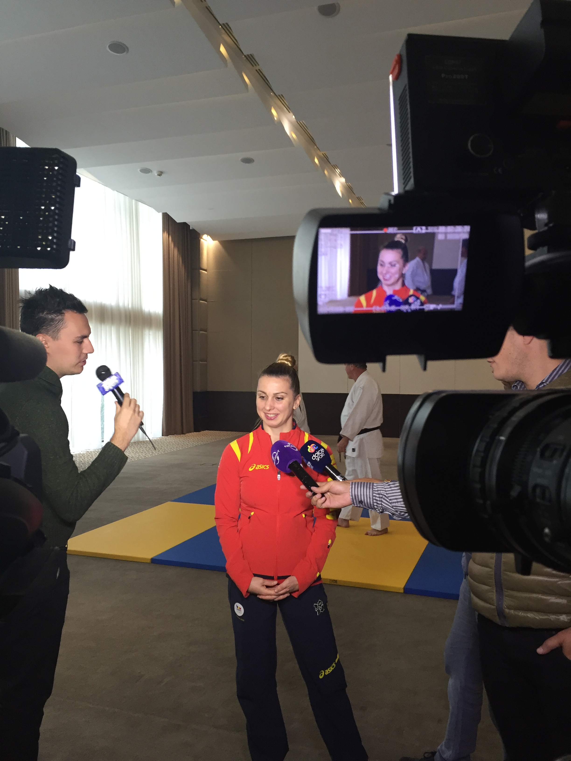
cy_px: 380
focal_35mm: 29
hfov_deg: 48.2
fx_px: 638
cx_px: 286
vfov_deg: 61.7
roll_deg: +0.6
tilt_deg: -0.9
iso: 125
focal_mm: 4.15
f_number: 2.2
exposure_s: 1/33
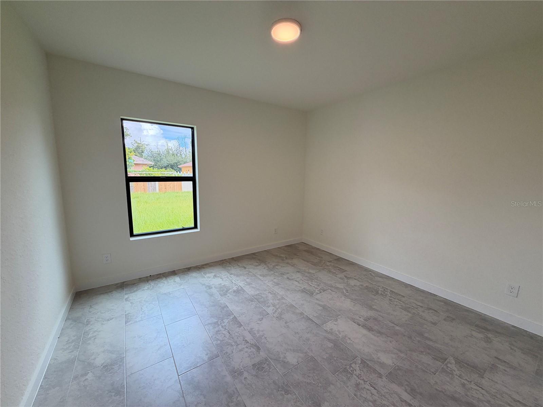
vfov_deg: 85.7
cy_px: 204
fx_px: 220
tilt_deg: -8.4
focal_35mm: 14
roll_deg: -0.7
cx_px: 272
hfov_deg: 102.1
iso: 64
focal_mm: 2.22
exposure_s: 1/120
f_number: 2.2
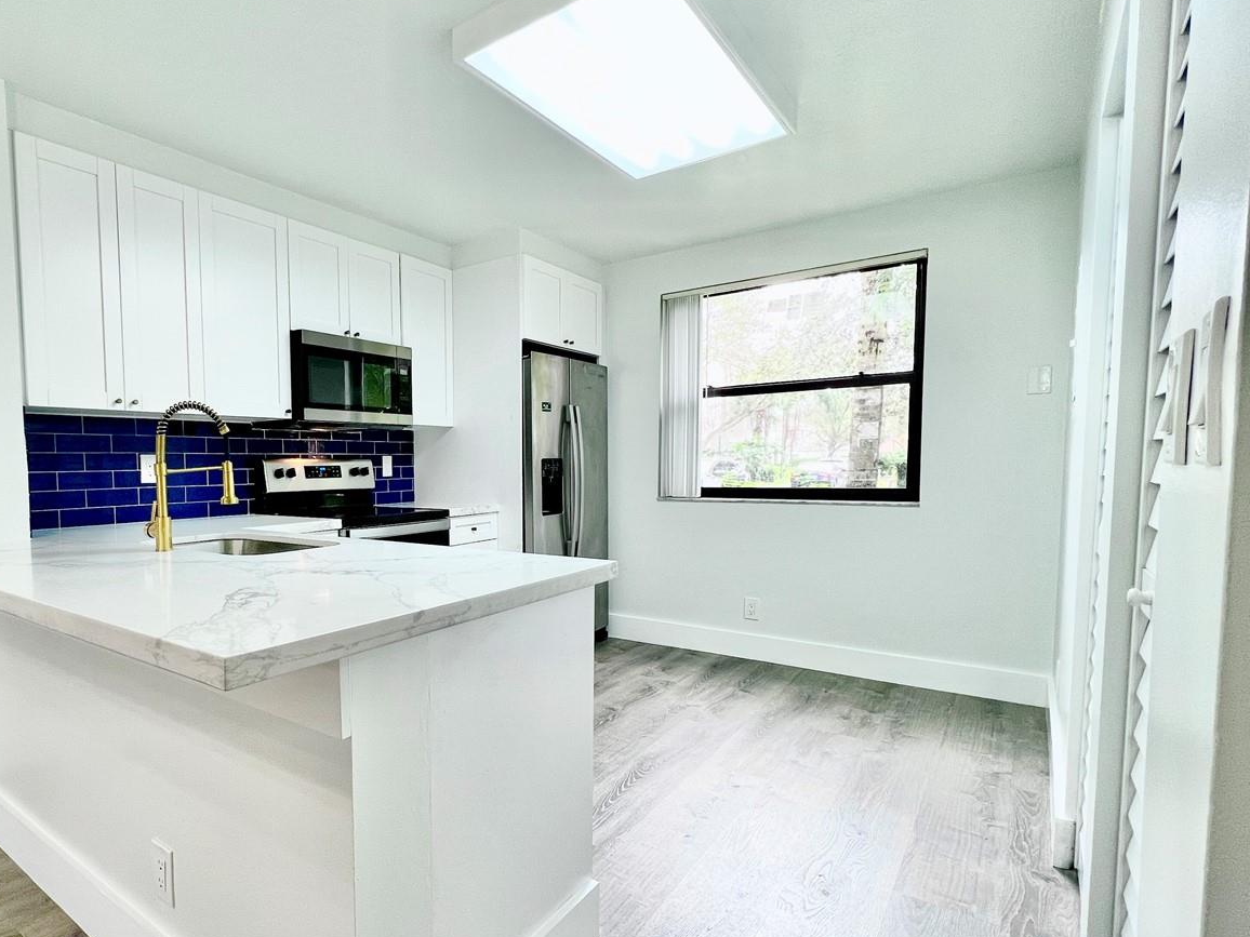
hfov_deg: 84.3
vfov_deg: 71.4
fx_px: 650
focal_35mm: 18
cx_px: 402
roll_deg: +0.7
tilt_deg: -3.9
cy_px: 511
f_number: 1.8
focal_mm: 1.57
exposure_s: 1/120
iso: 100
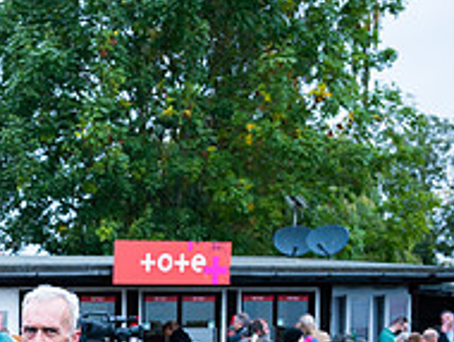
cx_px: -222
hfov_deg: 18.7
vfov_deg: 15.2
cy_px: 450
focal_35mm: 93
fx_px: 1221
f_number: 4
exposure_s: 1/640
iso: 500
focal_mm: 30
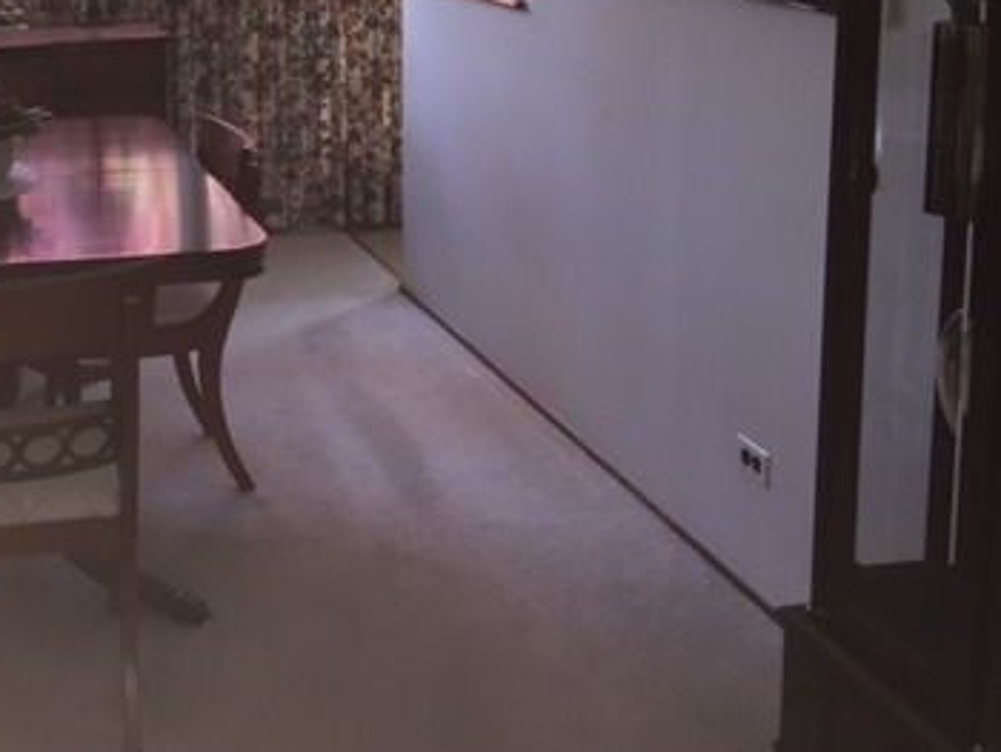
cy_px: 103
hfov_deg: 34.6
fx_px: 1534
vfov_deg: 26.8
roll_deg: +1.3
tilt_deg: -9.6
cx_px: 143
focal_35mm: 53
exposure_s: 1/30
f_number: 2.2
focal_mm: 4.15
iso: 50
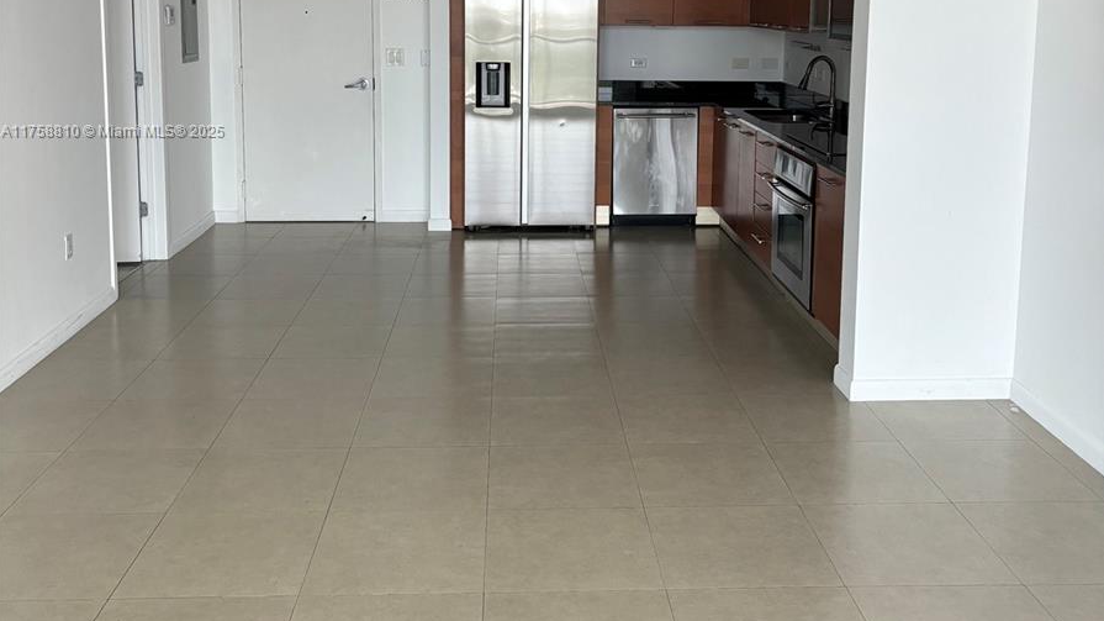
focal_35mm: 38
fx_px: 1112
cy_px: 132
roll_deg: -0.9
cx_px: 553
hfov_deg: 52.8
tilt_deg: -7.3
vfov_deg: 30.5
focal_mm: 5.96
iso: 125
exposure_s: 1/121
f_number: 1.6
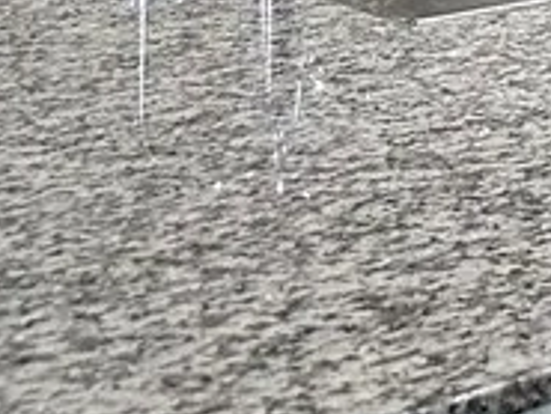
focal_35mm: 133
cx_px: 1462
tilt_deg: +1.4
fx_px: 2118
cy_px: -530
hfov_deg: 11.3
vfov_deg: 10.0
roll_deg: -0.1
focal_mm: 6.86
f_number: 1.78
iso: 160
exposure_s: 1/120
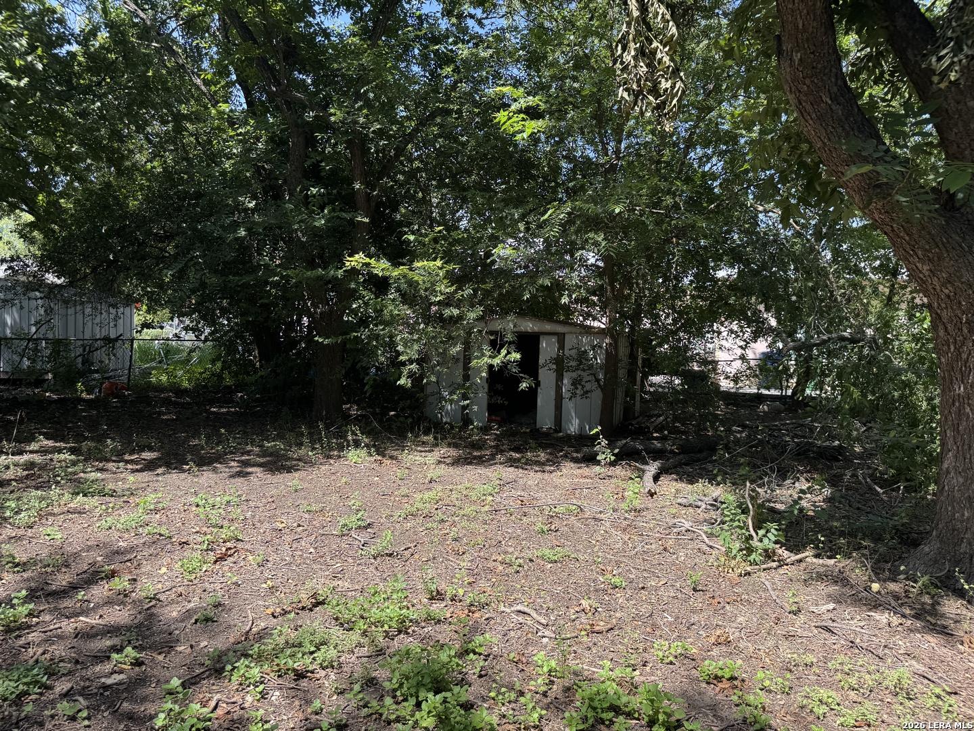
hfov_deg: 71.6
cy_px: 366
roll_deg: -2.2
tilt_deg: +0.1
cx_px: 487
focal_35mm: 24
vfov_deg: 56.8
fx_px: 675
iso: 80
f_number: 1.78
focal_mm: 6.76
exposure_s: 1/1026
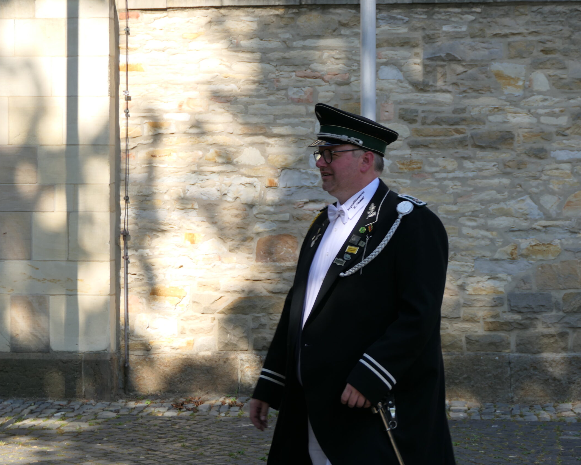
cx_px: 335
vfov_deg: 13.2
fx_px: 2012
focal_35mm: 117
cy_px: 233
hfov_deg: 16.4
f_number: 4.2
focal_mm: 37.9
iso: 125
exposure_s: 1/320
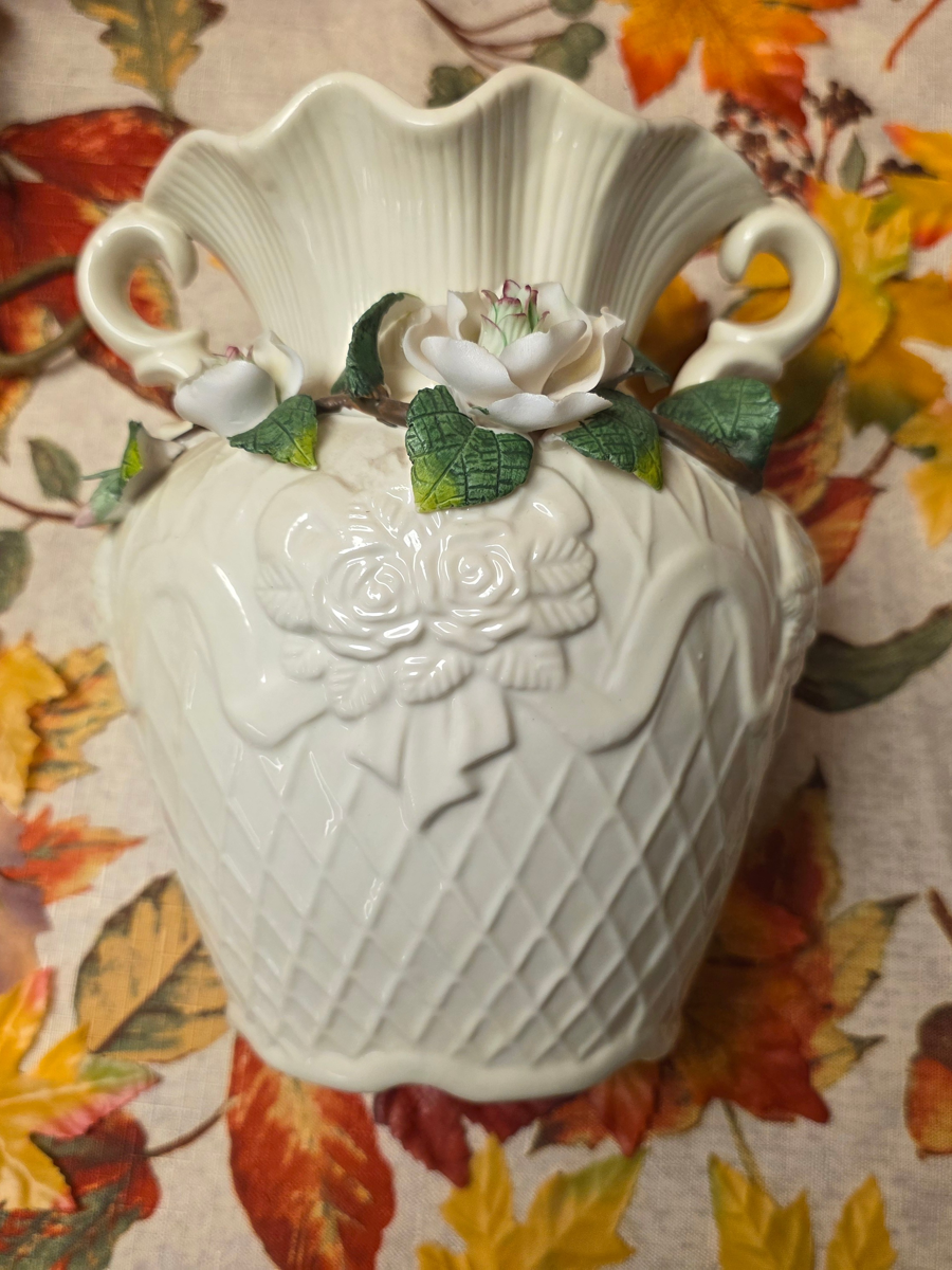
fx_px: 843
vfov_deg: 73.9
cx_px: 476
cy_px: 635
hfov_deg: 58.9
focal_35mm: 23
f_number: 1.7
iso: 160
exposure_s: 1/120
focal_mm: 6.3
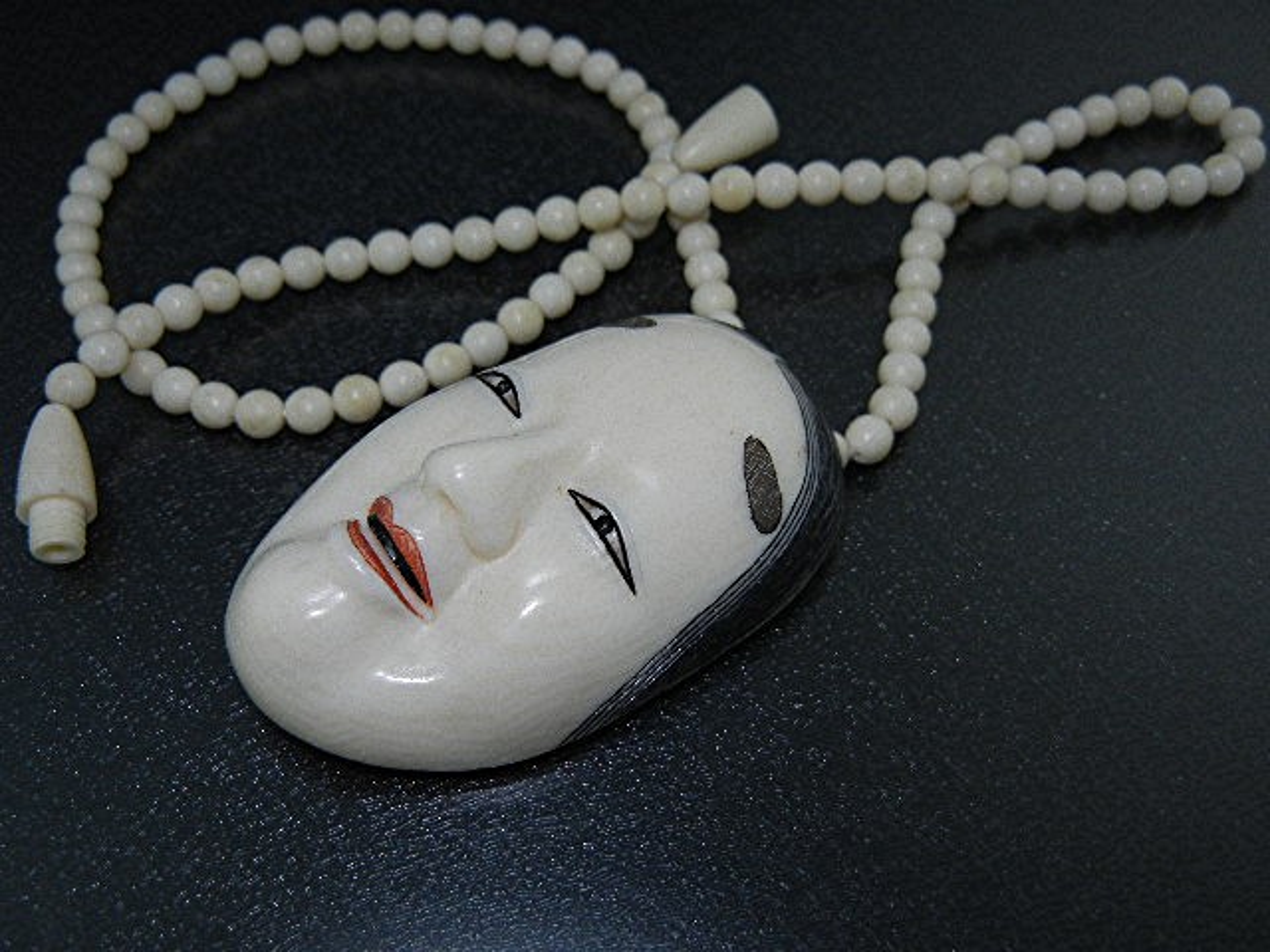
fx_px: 1431
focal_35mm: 39
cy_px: 476
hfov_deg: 47.9
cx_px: 635
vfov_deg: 36.8
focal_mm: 7.1
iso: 200
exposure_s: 1/30
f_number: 7.4
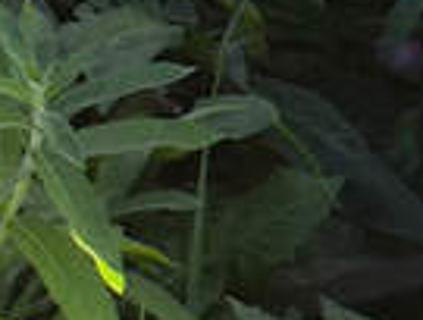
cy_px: -60
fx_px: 3614
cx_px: 970
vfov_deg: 5.0
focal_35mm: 295
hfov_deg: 6.4
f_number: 1.7
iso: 50
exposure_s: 1/353
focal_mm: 4.71
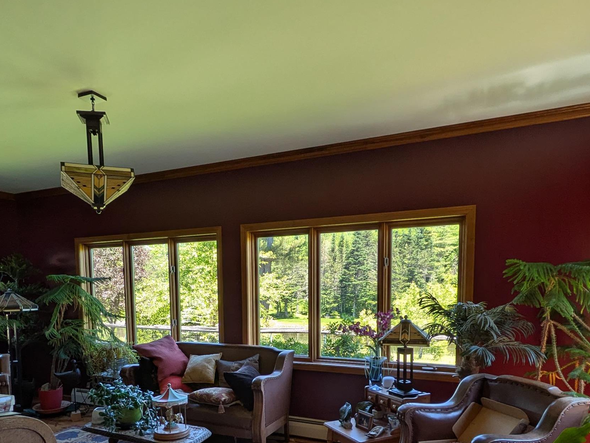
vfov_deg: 51.0
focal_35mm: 26
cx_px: 267
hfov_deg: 67.1
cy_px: 328
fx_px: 443
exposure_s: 1/120
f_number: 2.2
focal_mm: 1.83
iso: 47
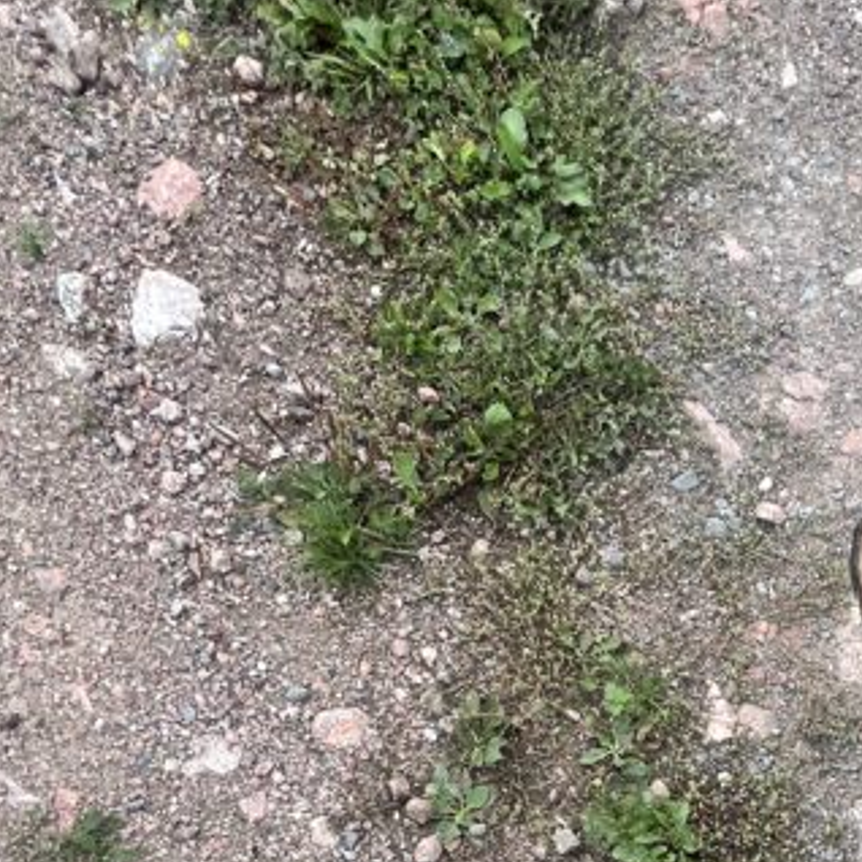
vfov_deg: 34.5
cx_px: 976
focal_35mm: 37
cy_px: 1068
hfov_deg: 36.9
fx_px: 1042
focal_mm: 1.57
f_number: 1.8
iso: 32
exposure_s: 1/284
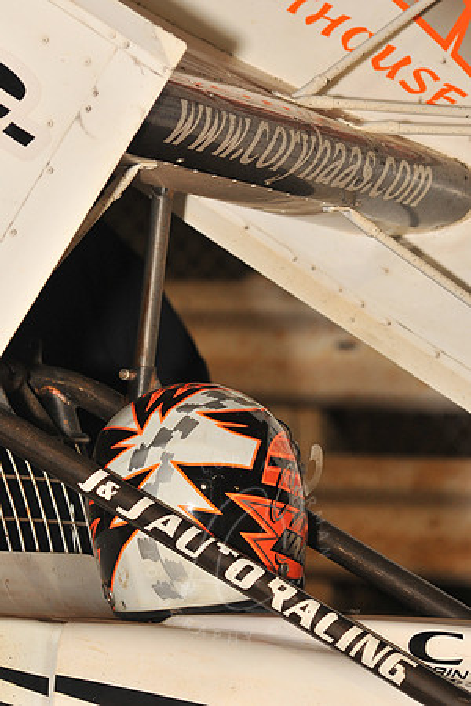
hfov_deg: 6.9
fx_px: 3925
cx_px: 236
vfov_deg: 10.3
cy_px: 353
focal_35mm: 200
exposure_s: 1/320
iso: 500
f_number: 7.1
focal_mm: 200
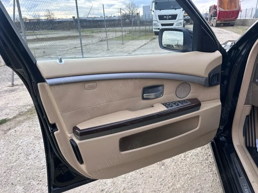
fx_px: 194
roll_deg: +2.8
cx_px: 129
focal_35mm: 26
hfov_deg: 67.3
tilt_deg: -20.5
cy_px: 96
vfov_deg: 53.1
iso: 50
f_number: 1.5
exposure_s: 1/509
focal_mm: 5.7
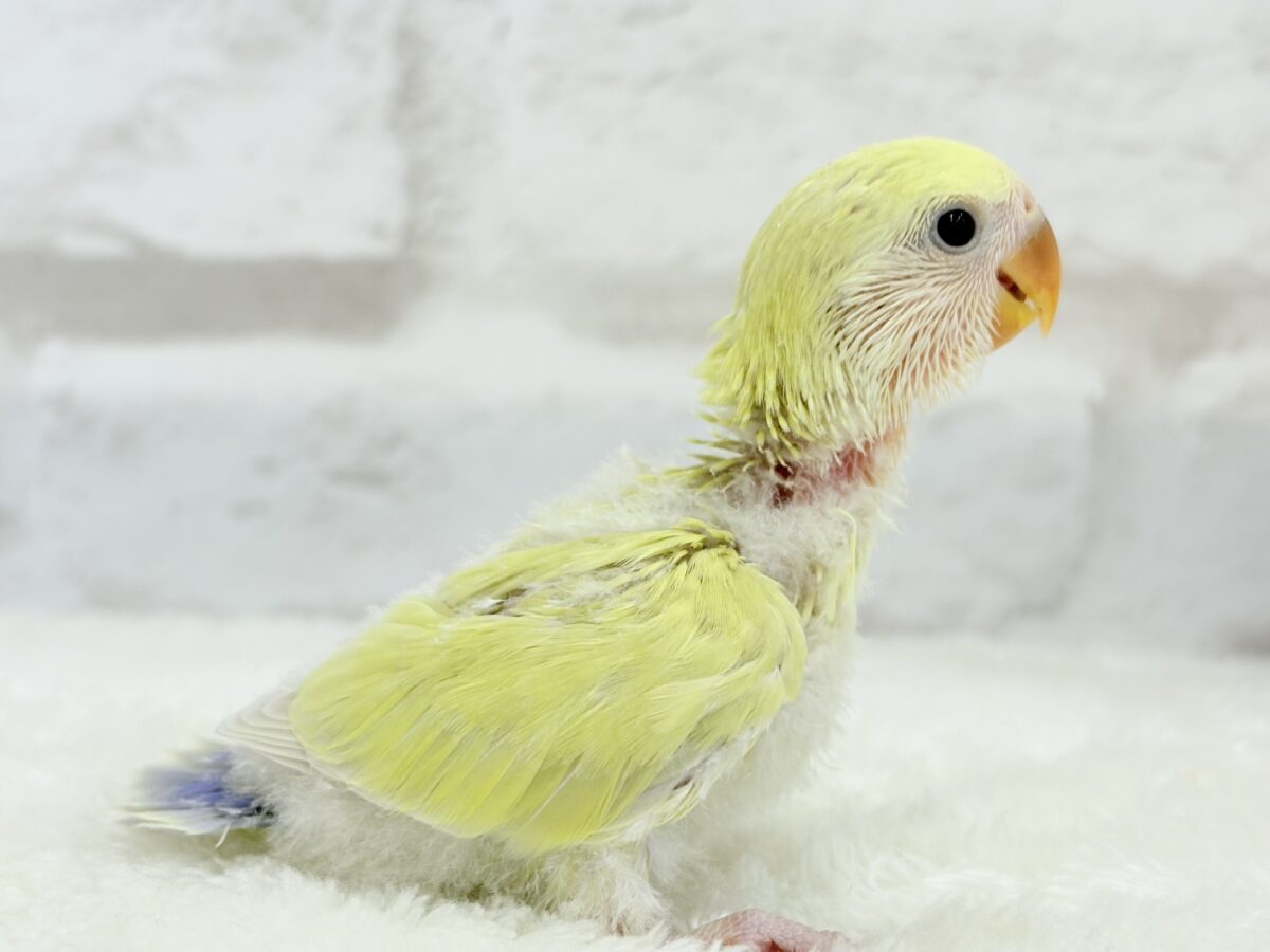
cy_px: 476
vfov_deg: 28.0
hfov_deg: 36.8
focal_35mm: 52
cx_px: 635
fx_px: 1908
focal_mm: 5.96
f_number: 1.6
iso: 32
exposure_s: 1/50
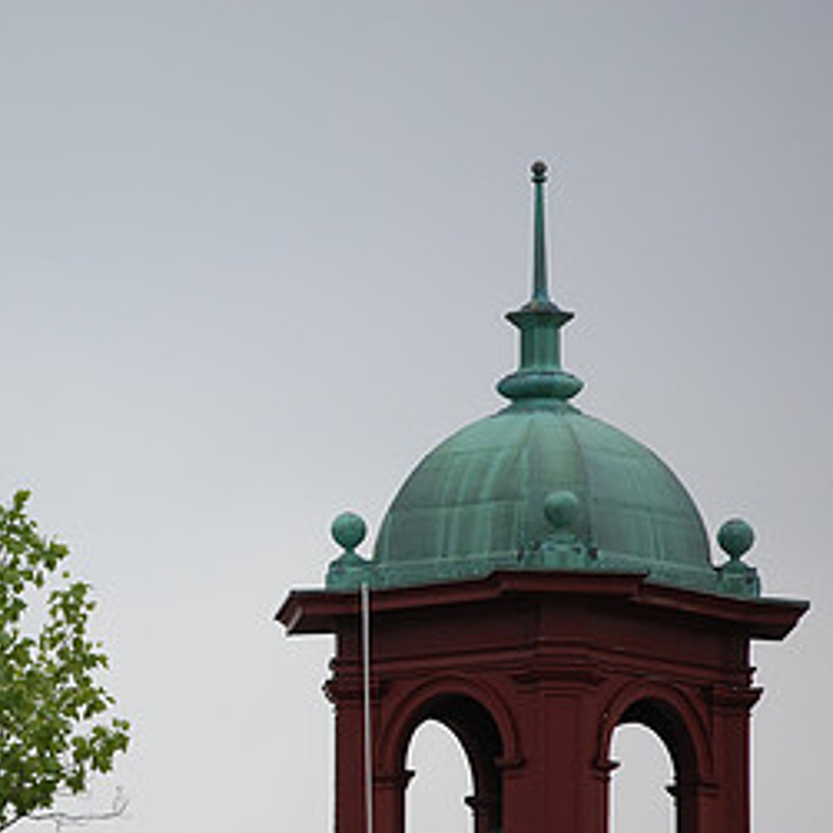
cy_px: 607
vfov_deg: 3.6
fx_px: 13204
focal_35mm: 485
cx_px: 73
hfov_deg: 3.6
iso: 280
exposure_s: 1/2000
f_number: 5.6
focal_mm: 165
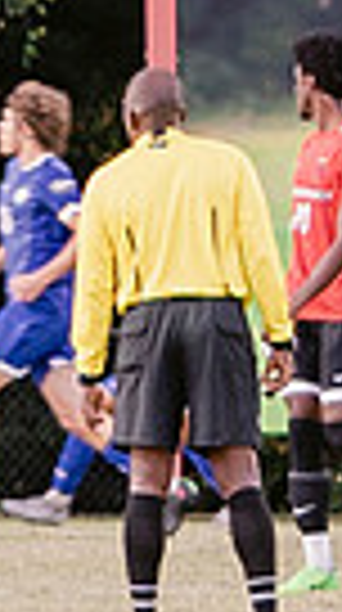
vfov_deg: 1.7
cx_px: -1219
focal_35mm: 1308
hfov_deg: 0.9
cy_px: -225
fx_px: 21193
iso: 640
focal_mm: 90
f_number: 3.2
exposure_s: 1/125
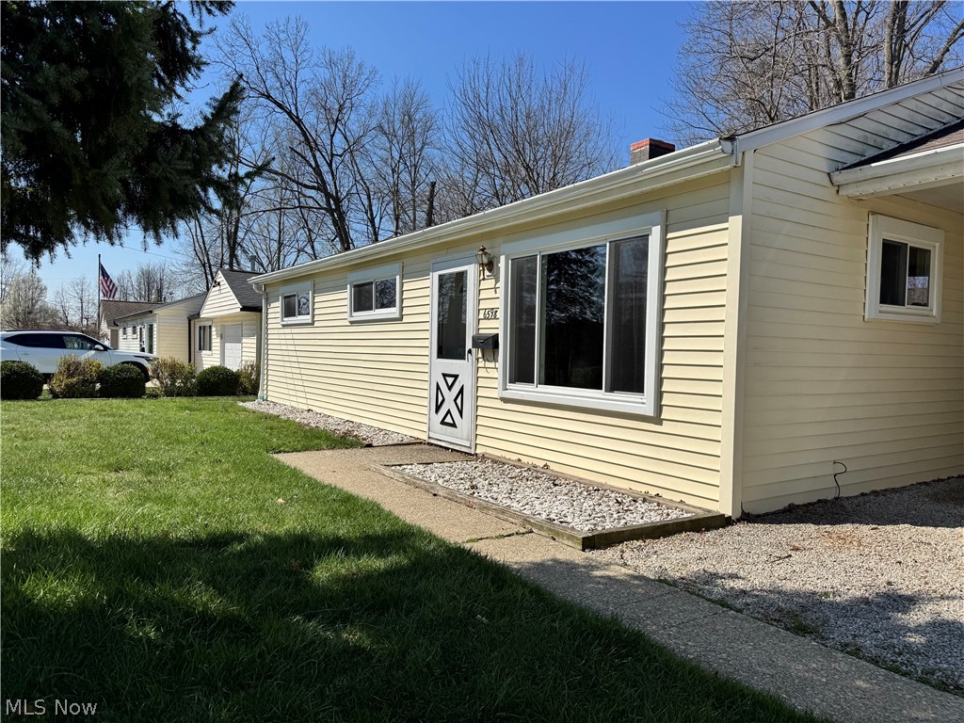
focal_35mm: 24
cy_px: 362
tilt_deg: -2.2
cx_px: 482
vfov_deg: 56.8
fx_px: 668
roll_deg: -0.5
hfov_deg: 71.6
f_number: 1.78
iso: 80
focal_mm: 6.76
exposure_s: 1/7937
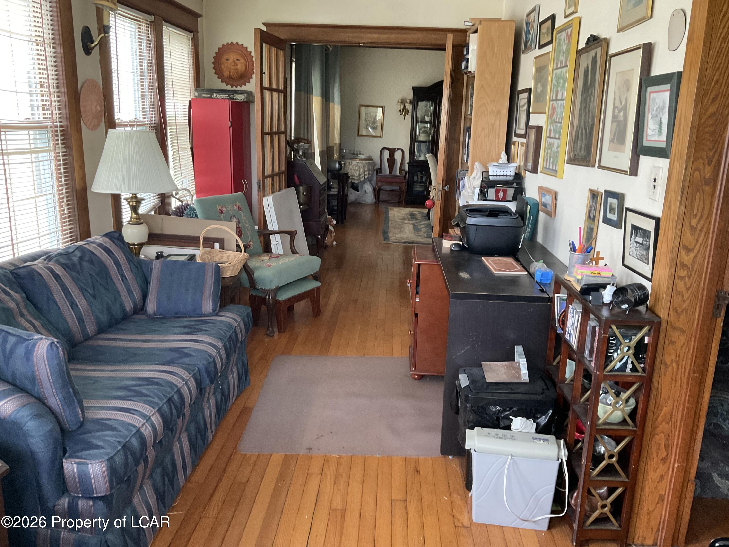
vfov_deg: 48.2
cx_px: 364
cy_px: 274
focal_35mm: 29
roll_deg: -2.6
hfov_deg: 61.7
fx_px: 611
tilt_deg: -14.1
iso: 200
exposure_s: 1/60
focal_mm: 3
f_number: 1.8
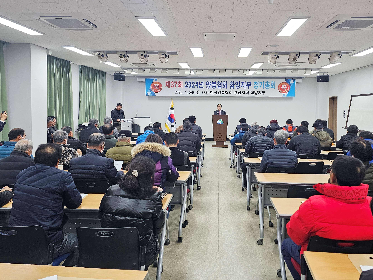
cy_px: 117
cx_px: 214
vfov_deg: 49.5
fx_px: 302
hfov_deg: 63.1
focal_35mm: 28
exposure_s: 1/120
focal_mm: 6.3
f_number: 1.7
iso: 160
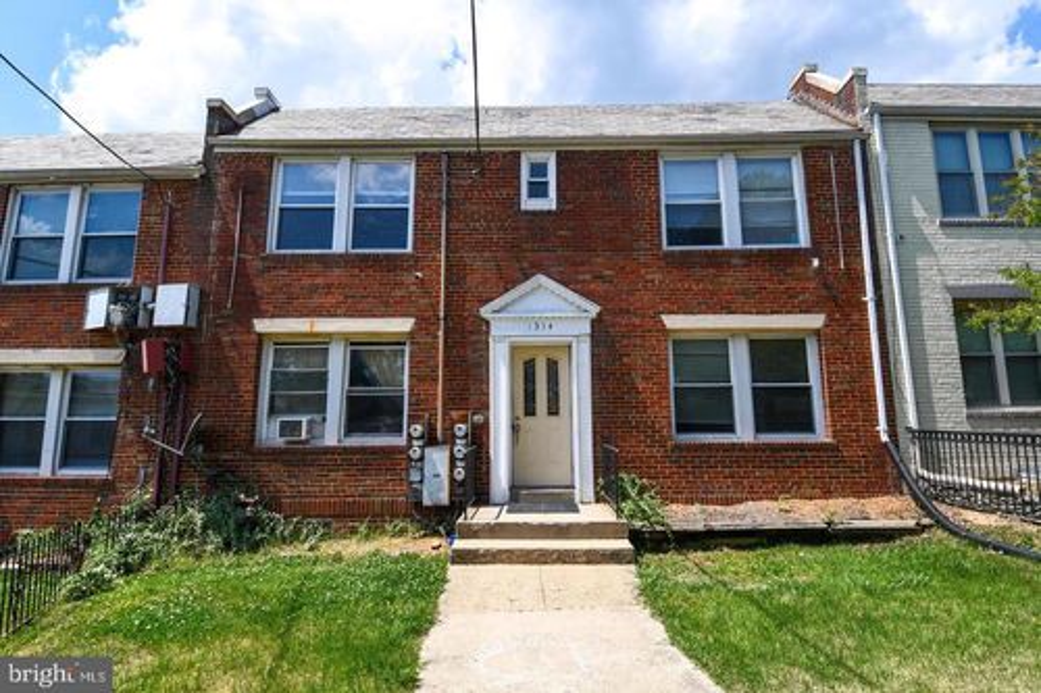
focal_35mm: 18
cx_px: 520
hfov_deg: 90.0
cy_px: 346
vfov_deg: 67.3
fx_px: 520
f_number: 8
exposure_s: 1/250
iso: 100
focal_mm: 12
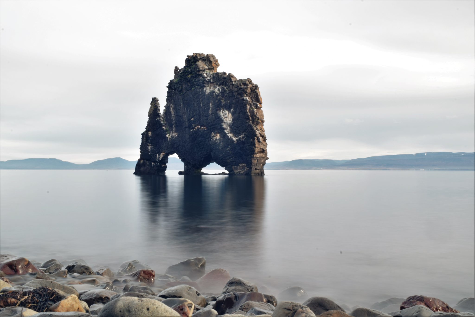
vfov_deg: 30.8
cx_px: 238
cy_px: 158
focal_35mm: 44
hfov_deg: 45.0
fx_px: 574
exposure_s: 8
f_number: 29
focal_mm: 29
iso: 100
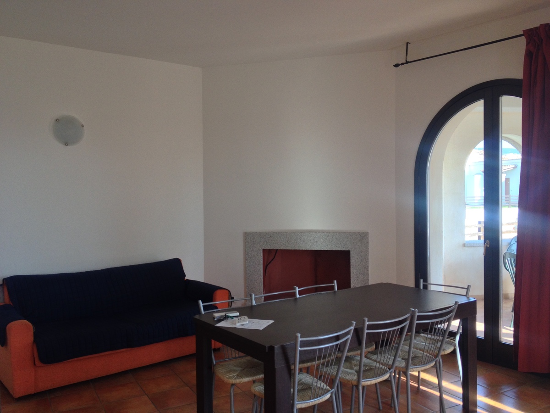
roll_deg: +1.8
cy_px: 206
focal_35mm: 35
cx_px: 275
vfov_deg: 40.7
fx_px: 556
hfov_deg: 52.6
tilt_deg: -4.5
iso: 80
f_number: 2.4
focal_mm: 4.28
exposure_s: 1/120
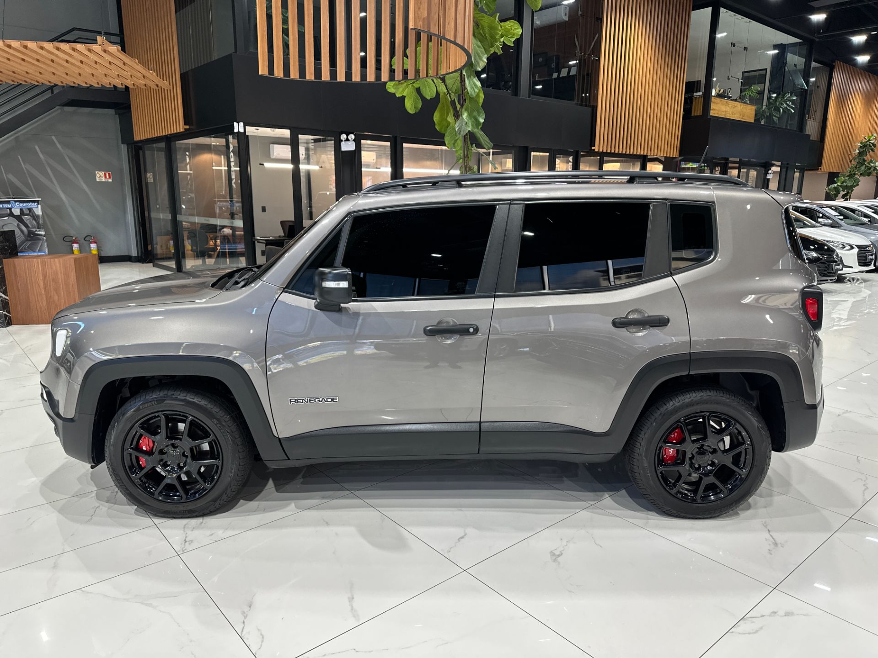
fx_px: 609
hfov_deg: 71.6
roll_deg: -0.2
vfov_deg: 56.8
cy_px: 329
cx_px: 439
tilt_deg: -13.0
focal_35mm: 24
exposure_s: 1/60
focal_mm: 6.86
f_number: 1.78
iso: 160
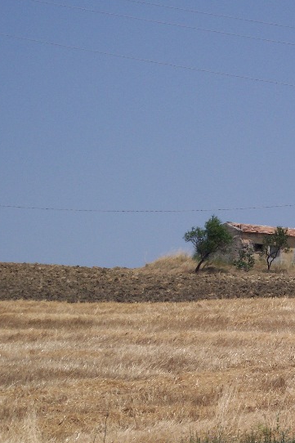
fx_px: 2152
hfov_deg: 7.8
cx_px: 302
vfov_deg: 11.7
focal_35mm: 175
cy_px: 226
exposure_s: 1/500
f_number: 8
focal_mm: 24
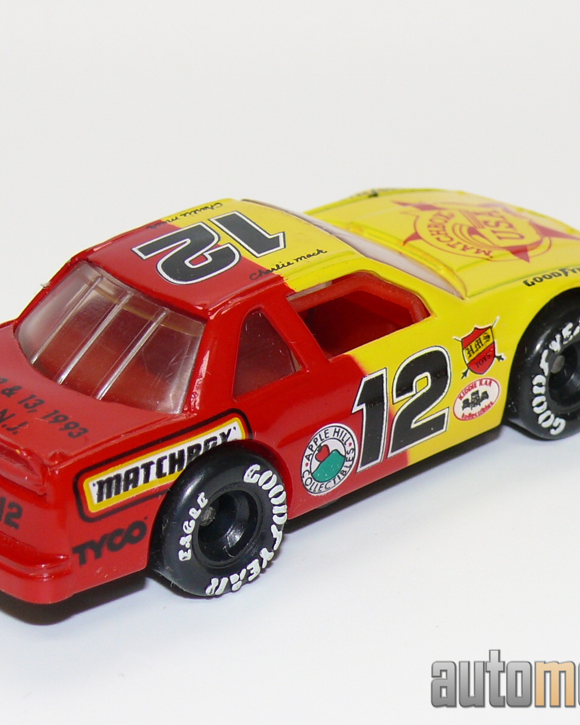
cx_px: 291
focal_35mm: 147
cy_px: 365
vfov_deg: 13.1
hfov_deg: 10.5
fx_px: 3154
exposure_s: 1/30
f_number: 4
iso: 100
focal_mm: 14.2
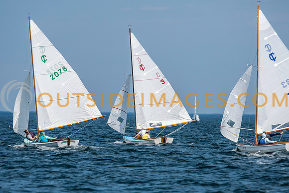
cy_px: 97
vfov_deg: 3.1
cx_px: 145
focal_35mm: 450
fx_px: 3617
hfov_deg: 4.6
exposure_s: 1/3200
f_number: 5.6
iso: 320
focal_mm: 300
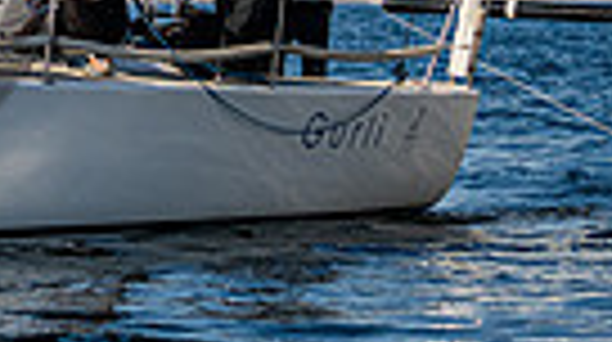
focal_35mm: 522
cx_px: -311
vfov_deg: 2.3
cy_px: -511
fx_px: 8458
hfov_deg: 4.1
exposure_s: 1/6400
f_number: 4.5
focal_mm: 115
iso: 400
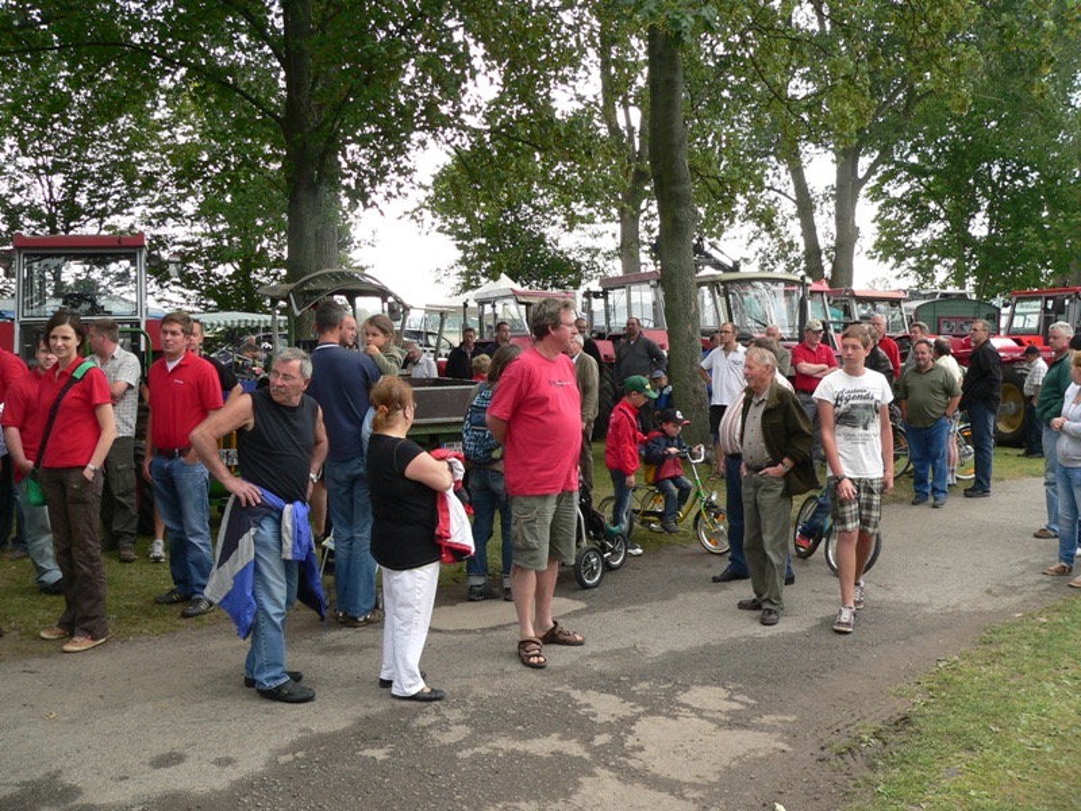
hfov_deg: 51.4
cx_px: 540
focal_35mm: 36
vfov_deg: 39.7
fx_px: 1124
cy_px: 406
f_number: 3.3
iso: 80
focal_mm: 6
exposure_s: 1/125
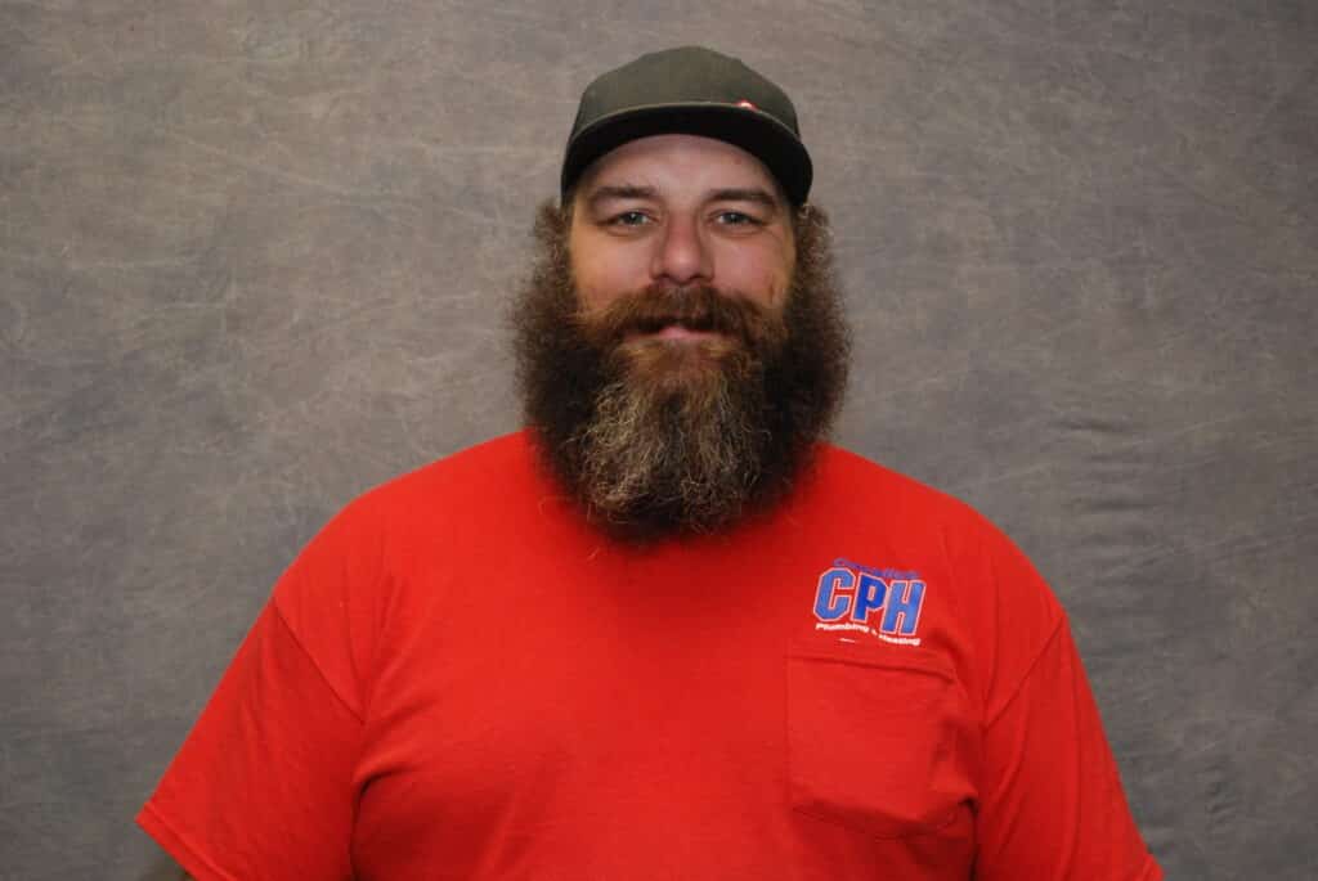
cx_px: 659
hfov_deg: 35.0
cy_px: 440
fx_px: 2089
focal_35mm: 57
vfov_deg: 23.8
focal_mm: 38
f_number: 7.1
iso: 800
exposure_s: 1/60
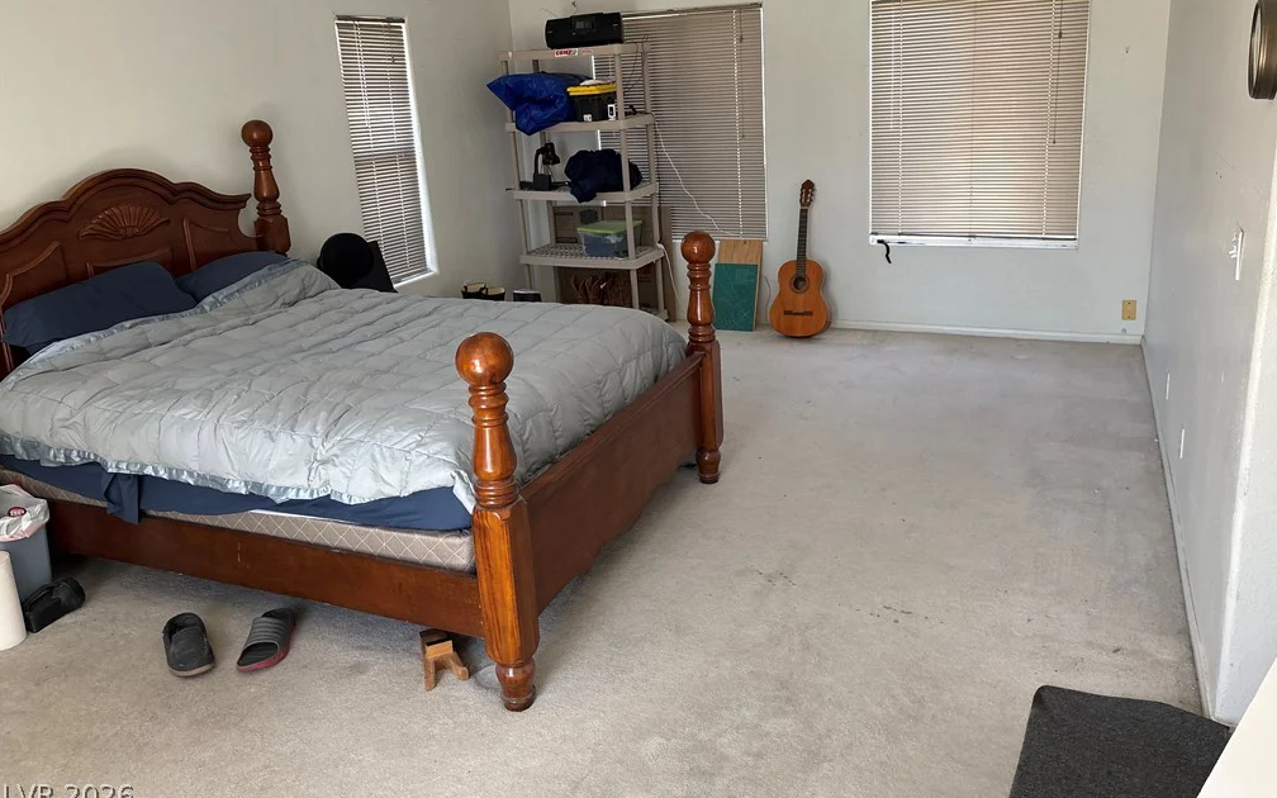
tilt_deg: -14.4
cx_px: 644
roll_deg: +3.5
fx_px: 974
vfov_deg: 44.4
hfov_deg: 66.5
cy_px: 329
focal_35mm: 28
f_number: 1.6
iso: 125
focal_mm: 5.96
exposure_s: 1/63
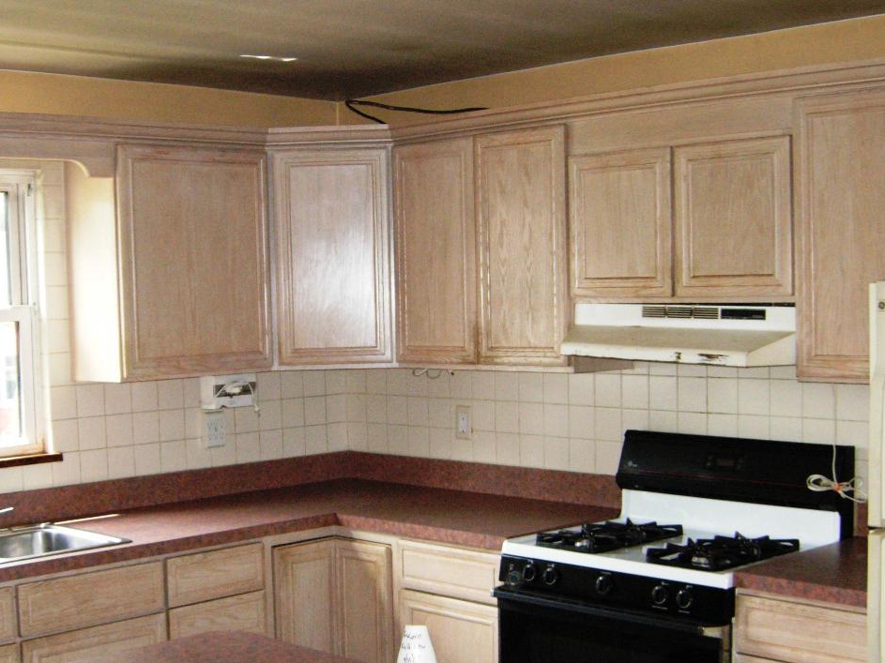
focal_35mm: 55
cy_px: 416
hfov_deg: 34.9
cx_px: 391
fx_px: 1406
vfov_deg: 26.5
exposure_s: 1/181
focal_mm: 7.5
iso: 200
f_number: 2.7
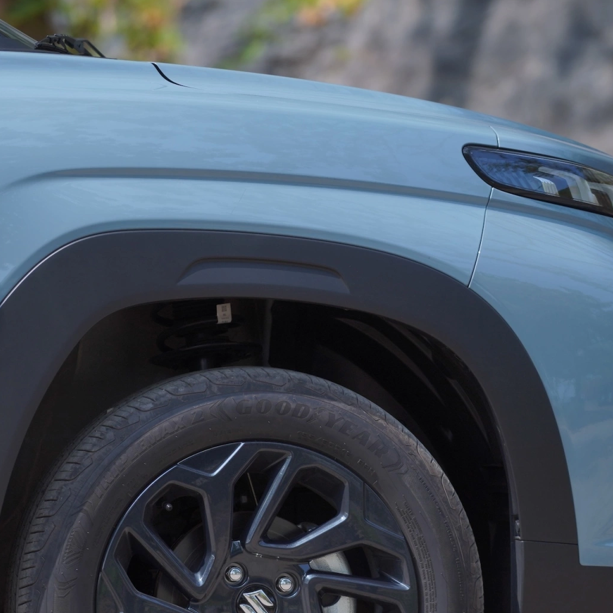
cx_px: 316
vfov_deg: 5.2
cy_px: 430
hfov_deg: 5.2
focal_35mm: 335
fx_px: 6712
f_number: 4
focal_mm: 169
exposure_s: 1/800
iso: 125
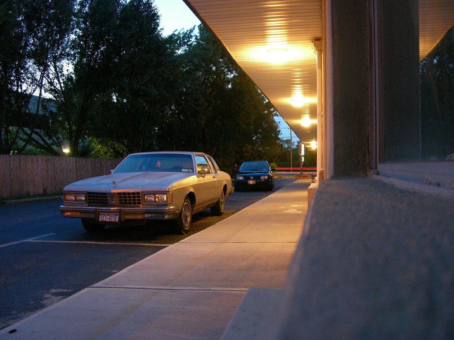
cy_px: 170
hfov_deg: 52.6
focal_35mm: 35
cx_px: 227
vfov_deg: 40.7
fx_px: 459
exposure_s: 1.33
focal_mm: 8.9
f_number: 2.8
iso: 200
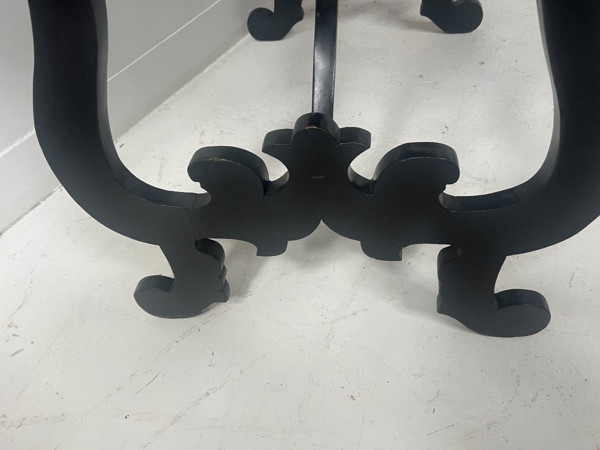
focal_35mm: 26
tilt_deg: -51.8
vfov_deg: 53.1
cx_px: 300
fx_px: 451
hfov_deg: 67.3
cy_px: 225
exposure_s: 1/67
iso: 125
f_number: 1.5
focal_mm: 5.7
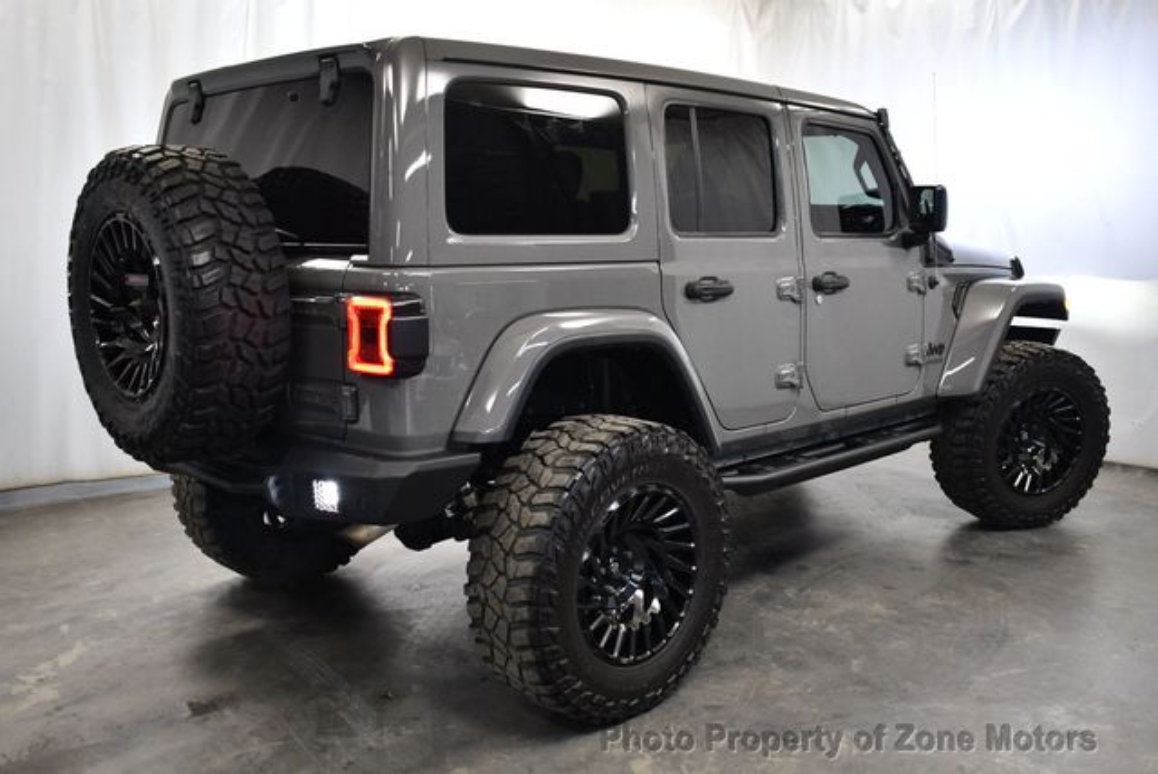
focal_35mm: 36
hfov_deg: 53.1
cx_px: 579
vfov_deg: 36.9
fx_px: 1159
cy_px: 387
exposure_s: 1/125
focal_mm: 18
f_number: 3.5
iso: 900
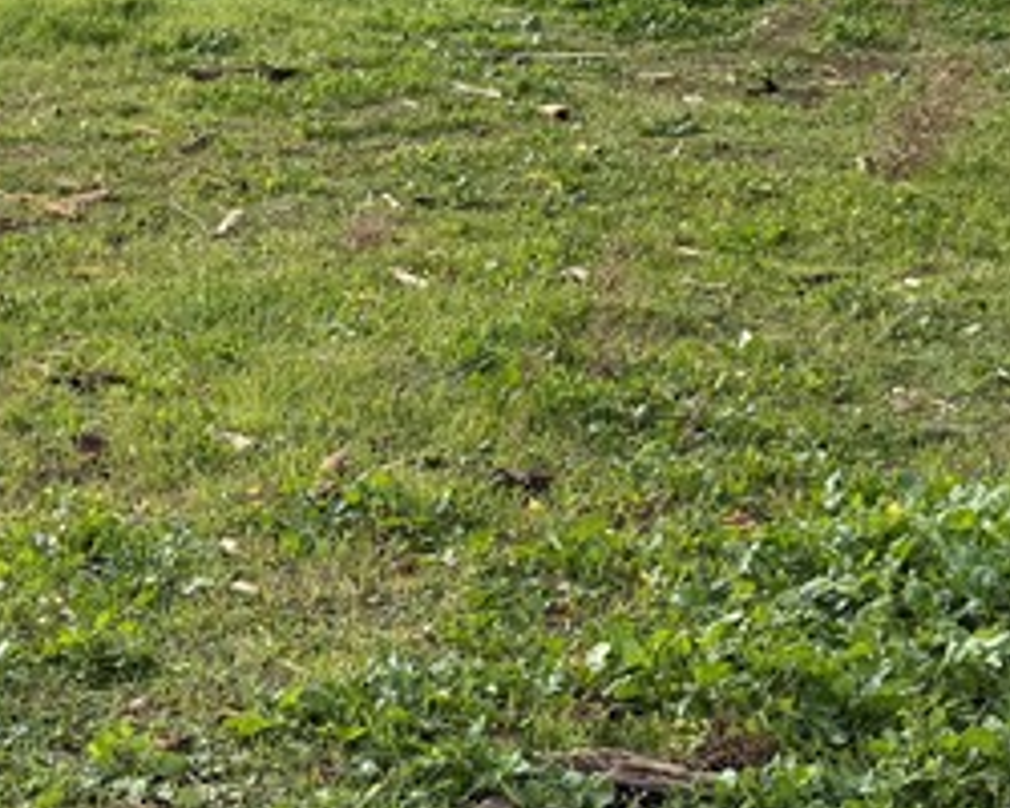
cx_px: -125
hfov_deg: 19.1
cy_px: 396
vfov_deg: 16.0
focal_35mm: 96
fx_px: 2870
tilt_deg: -15.4
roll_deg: +0.0
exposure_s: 1/4405
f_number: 1.78
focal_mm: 6.76
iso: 100
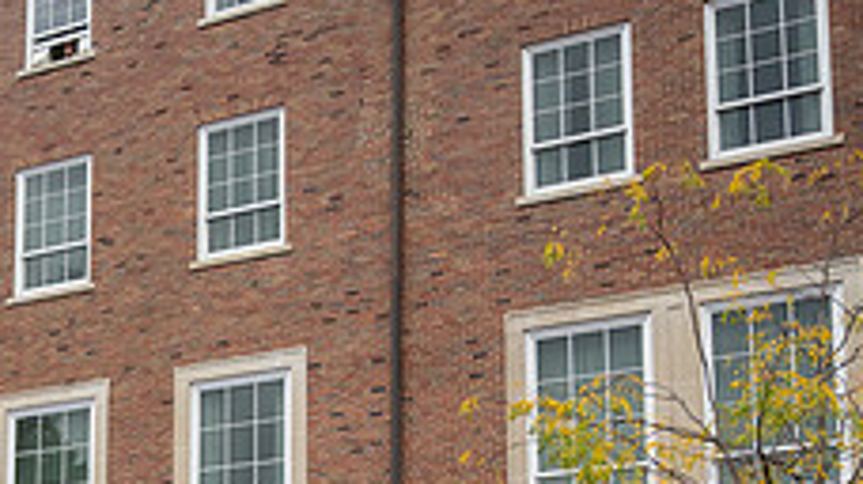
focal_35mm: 64
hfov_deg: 31.2
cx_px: 68
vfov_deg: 17.3
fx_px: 1464
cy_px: 675
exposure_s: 1/1600
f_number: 4
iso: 640
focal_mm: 24
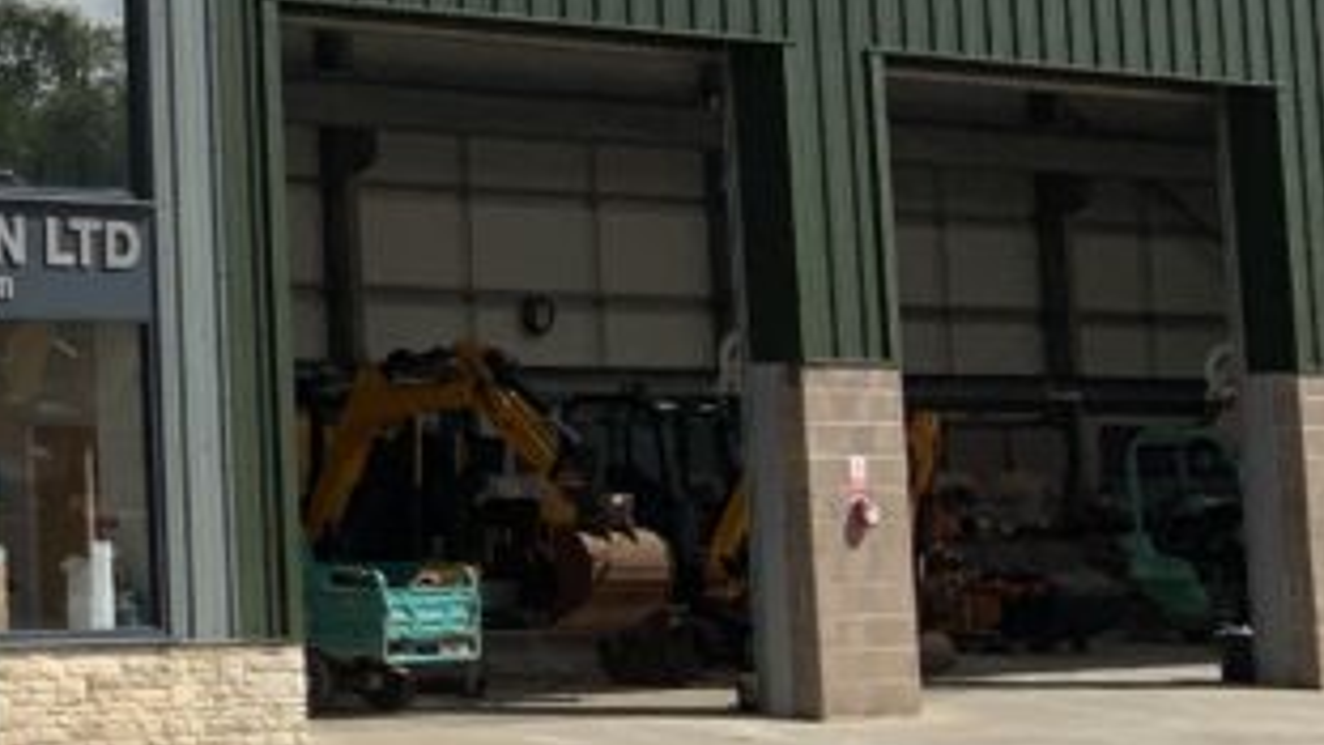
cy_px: -51
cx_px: -702
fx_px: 3651
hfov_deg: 18.1
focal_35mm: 104
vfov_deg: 11.5
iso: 16
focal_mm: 3
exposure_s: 1/3788
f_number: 1.8
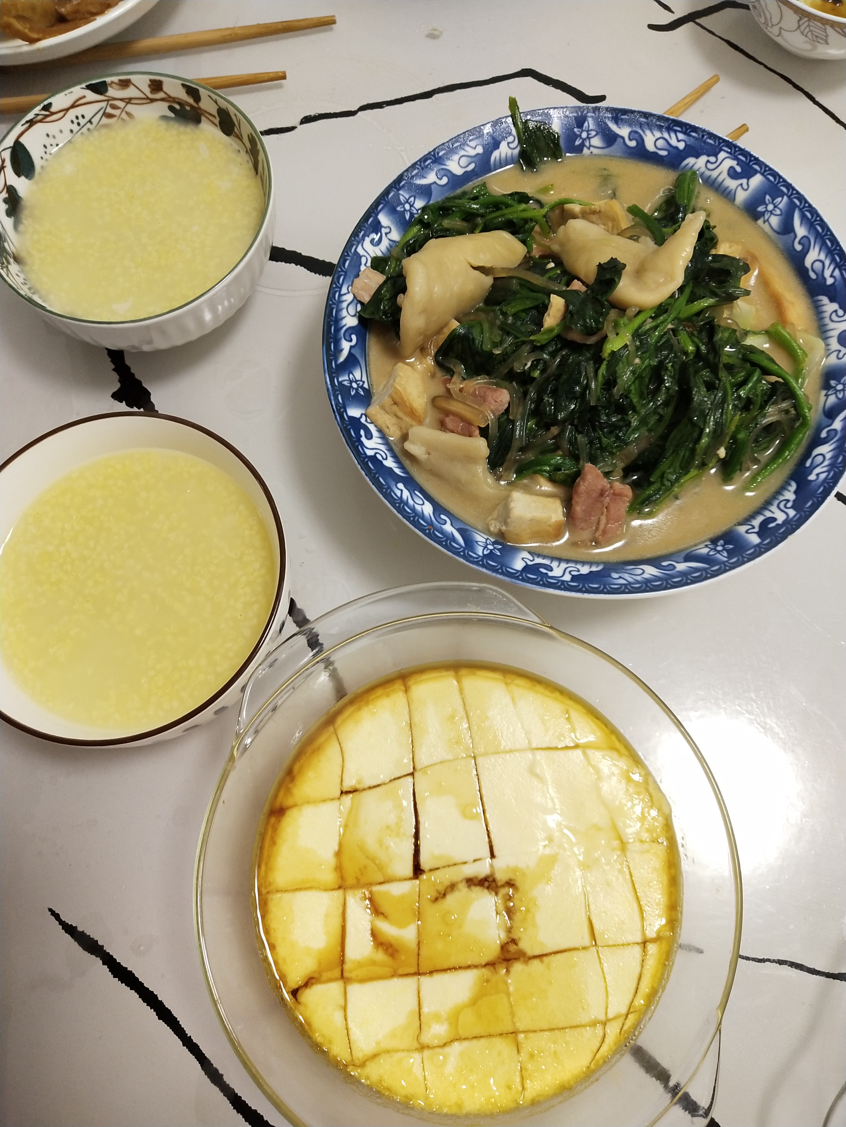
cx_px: 423
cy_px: 564
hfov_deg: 46.8
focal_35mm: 30
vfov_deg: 60.0
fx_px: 978
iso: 442
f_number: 1.8
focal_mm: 3.95
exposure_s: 1/50
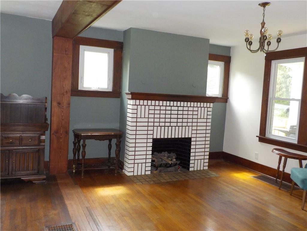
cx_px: 154
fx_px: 266
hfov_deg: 60.0
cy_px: 116
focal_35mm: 30
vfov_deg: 46.8
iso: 400
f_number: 3.3
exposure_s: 1/30
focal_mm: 4.1
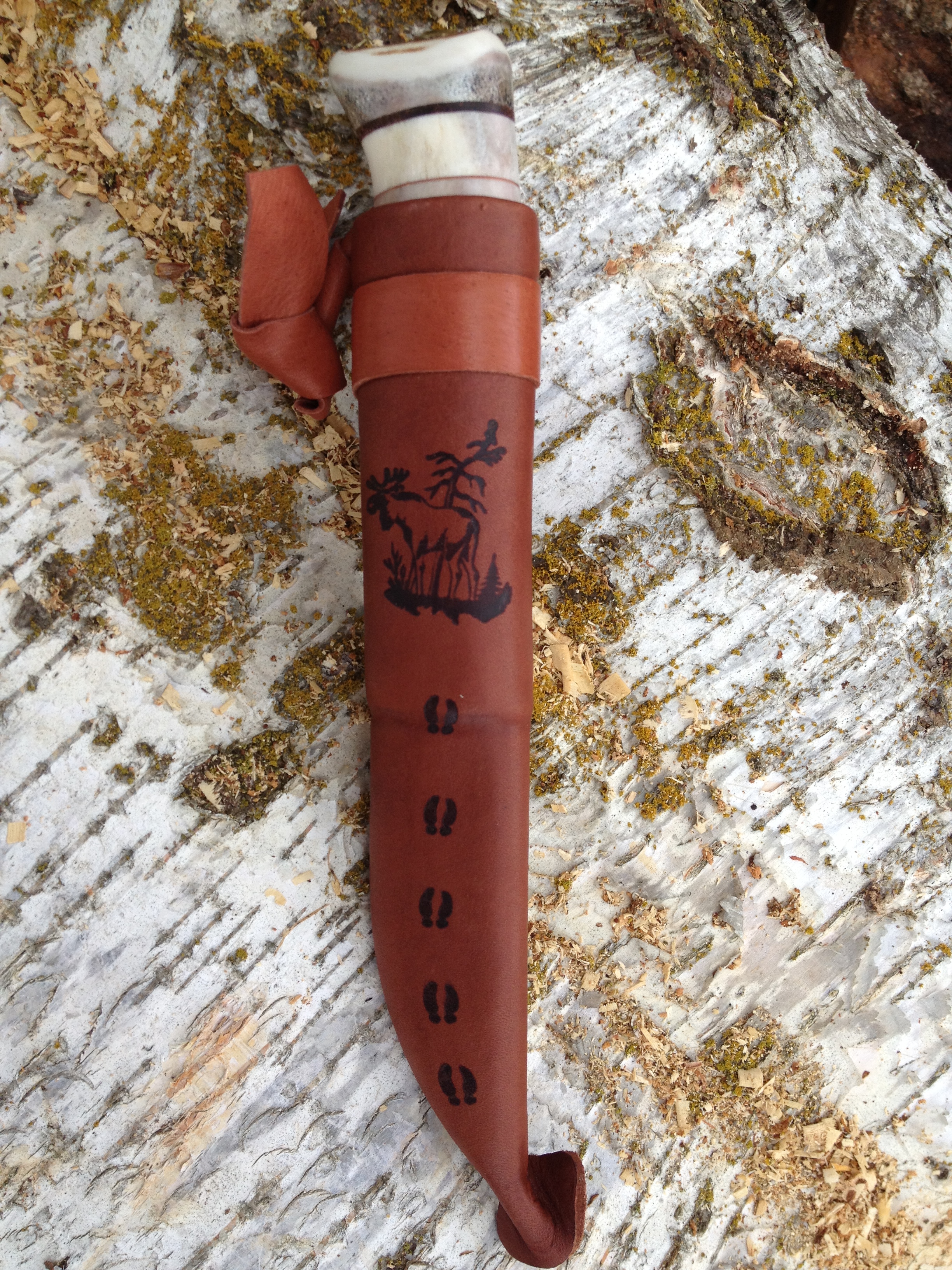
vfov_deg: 52.6
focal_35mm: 35
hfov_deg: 40.7
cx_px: 476
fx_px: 1283
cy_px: 635
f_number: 2.4
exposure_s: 1/249
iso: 64
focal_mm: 4.28
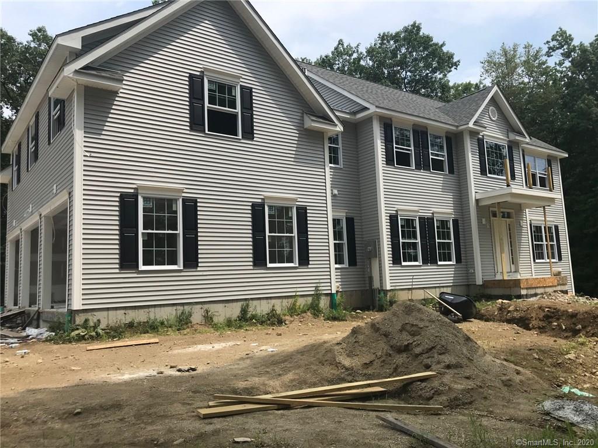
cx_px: 299
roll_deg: +2.3
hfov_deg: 63.4
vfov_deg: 49.7
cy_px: 224
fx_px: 484
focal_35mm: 28
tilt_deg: +6.8
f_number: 1.8
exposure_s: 1/2740
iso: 20
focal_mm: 3.99
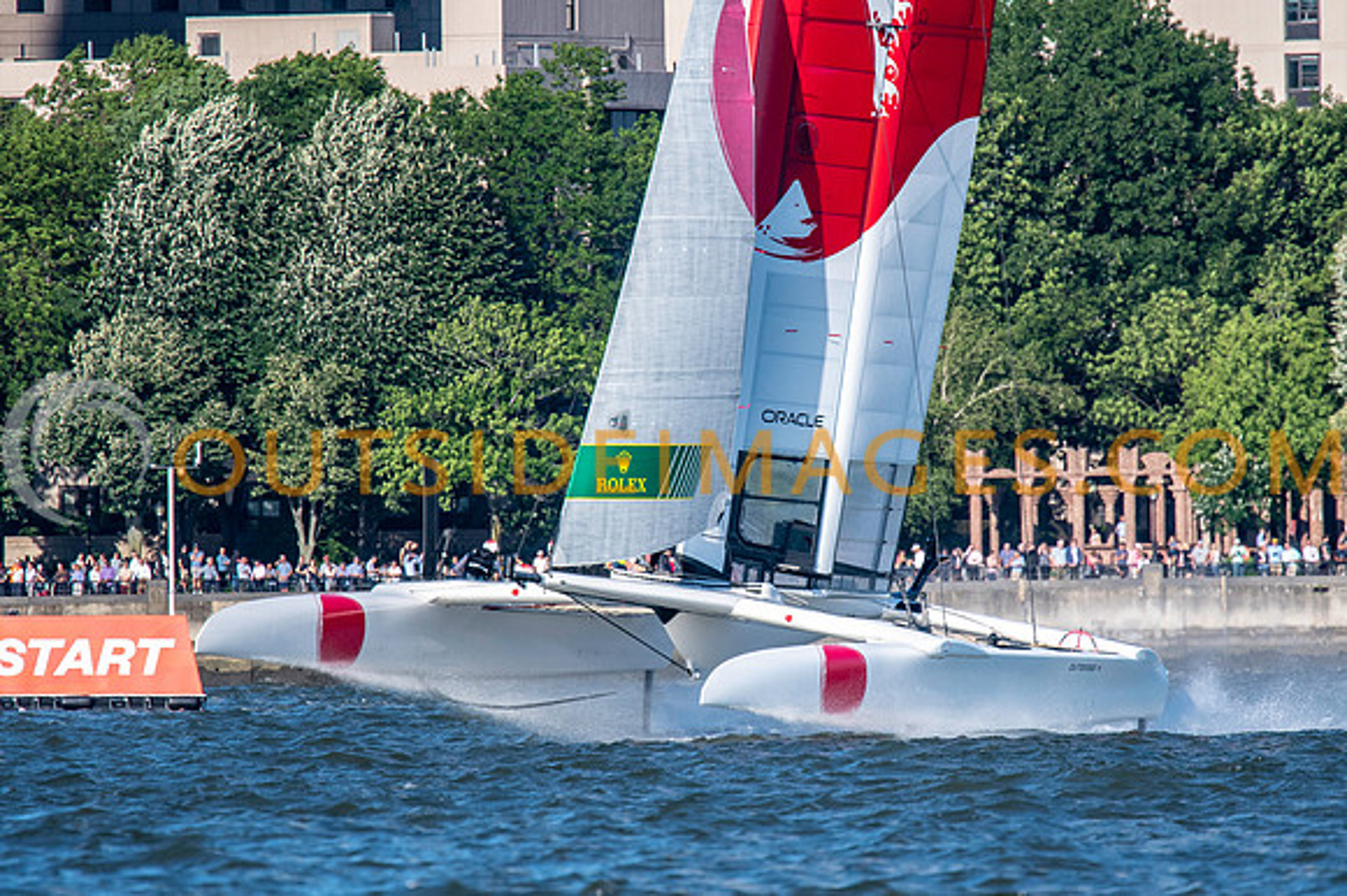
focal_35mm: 729
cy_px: 496
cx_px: 763
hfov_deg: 2.8
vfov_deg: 1.9
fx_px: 27252
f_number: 5.6
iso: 640
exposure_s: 1/2000
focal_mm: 420
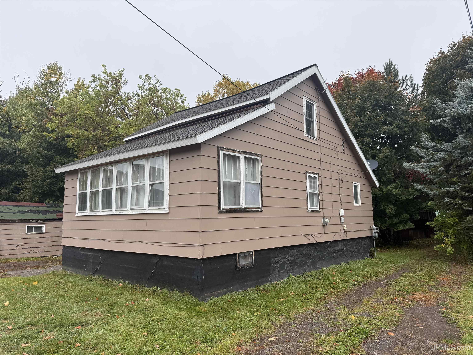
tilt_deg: +7.2
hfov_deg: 71.6
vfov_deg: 56.8
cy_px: 178
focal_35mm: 24
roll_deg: +0.8
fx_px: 328
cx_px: 236
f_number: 1.78
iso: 80
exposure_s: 1/1618
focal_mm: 6.76
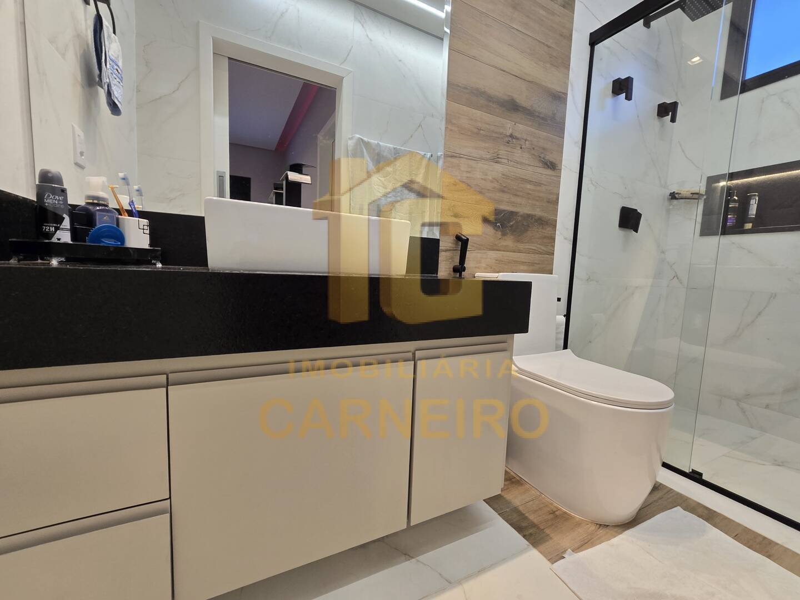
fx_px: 300
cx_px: 400
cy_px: 300
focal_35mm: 13
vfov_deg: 89.9
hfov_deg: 106.2
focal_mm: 2.2
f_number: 2.2
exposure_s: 1/60
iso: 100
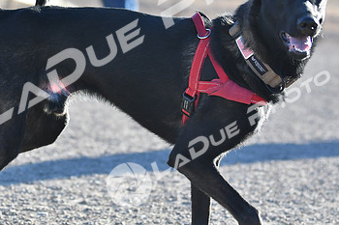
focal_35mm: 194
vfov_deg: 7.1
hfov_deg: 10.6
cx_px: 105
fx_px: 1826
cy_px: 43
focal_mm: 78
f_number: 2.8
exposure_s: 1/4000
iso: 640
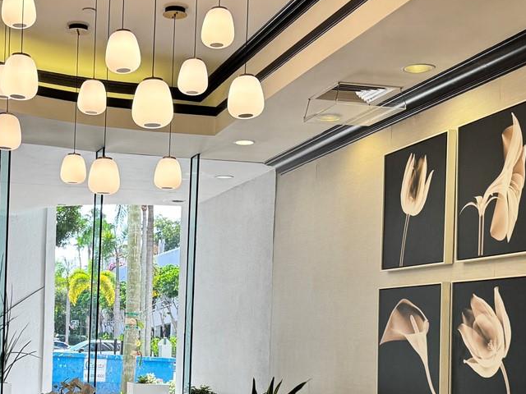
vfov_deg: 24.0
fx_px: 912
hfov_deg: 31.5
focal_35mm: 60
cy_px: 323
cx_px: 123
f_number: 1.78
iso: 64
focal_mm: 6.76
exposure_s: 1/120
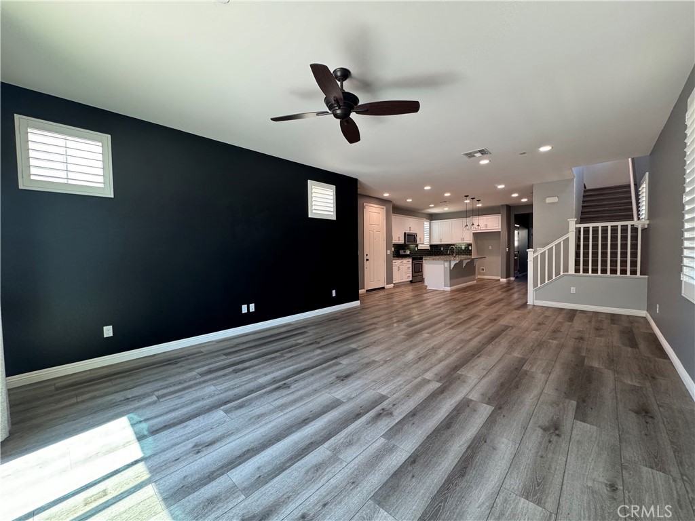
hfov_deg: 102.1
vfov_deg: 85.7
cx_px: 348
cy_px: 260
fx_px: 281
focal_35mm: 14
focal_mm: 2.22
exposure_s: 1/99
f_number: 2.2
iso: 250
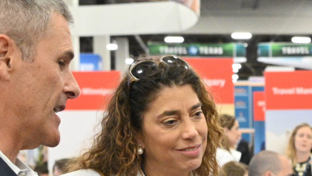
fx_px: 1423
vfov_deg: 6.9
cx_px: 365
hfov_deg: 12.3
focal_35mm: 172
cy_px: 305
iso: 5000
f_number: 5.6
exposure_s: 1/200
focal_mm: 44
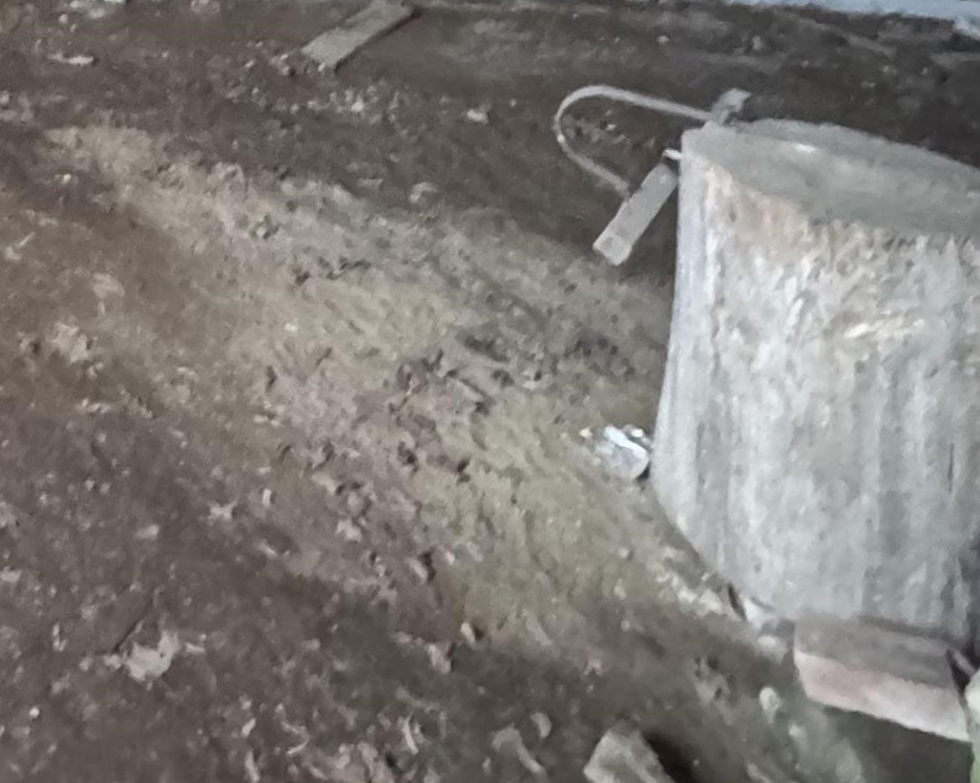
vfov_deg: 25.2
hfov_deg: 32.2
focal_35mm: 45
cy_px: -397
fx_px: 1305
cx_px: -266
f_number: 2.2
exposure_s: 1/30
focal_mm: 2.22
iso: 2000
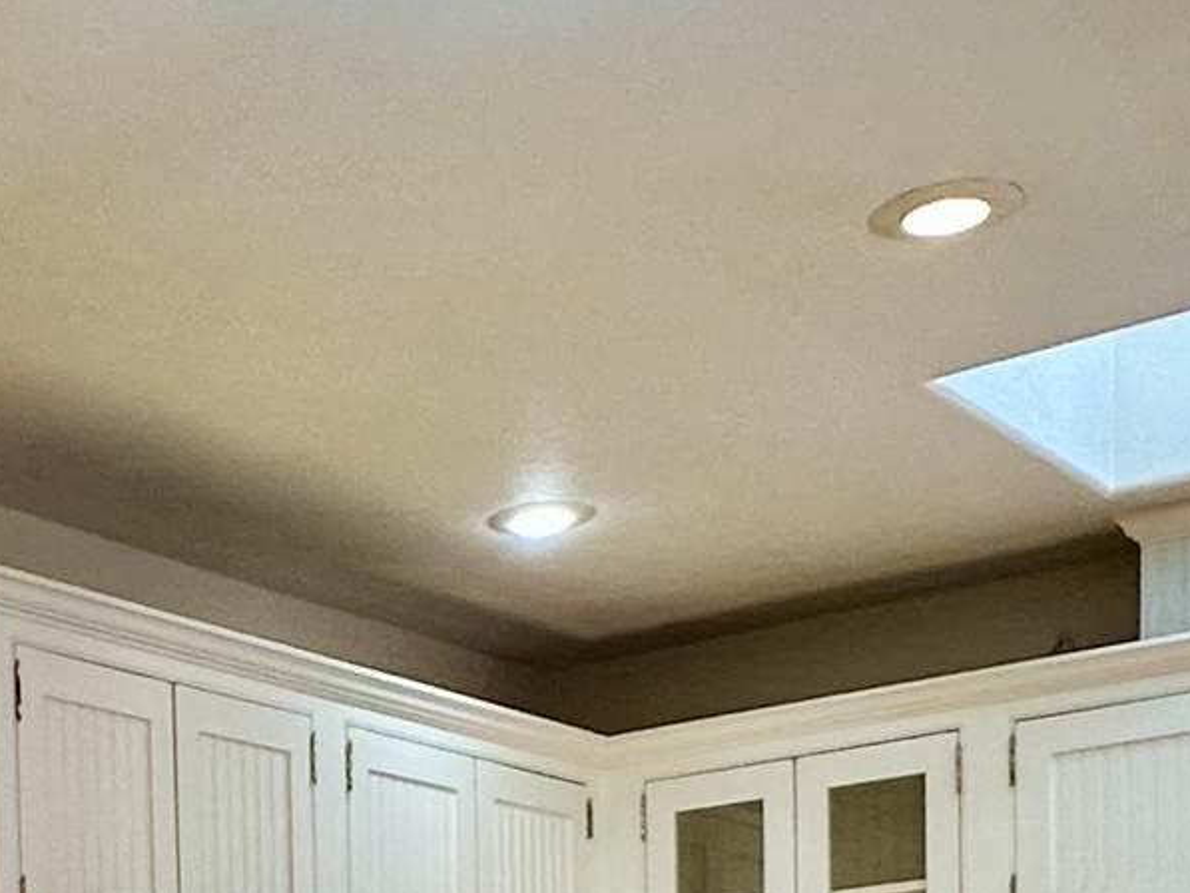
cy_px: 1334
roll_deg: +0.7
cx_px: -12
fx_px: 2476
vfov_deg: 18.2
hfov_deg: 25.6
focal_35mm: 72
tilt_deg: -1.9
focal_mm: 2.22
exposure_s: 1/120
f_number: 2.2
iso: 125
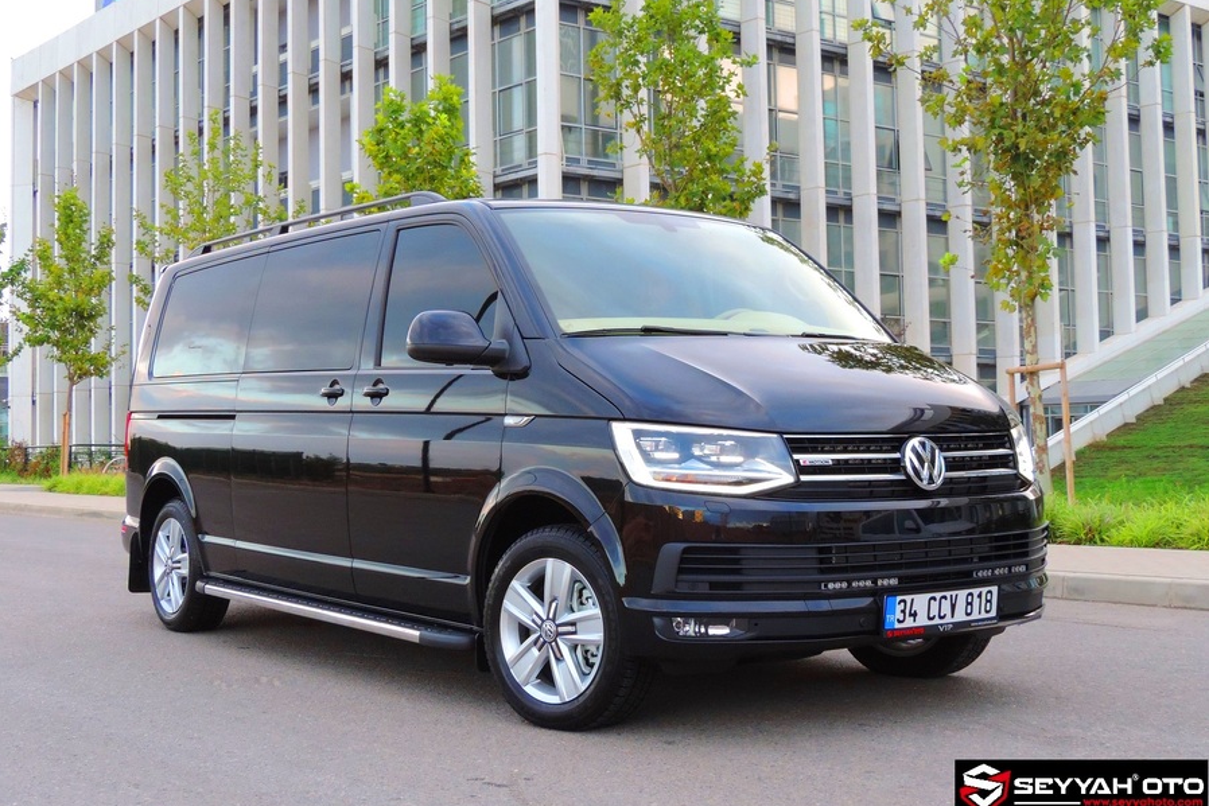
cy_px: 369
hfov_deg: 40.3
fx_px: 1646
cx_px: 604
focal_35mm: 49
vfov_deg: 27.5
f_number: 3.9
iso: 400
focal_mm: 8.3
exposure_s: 1/100
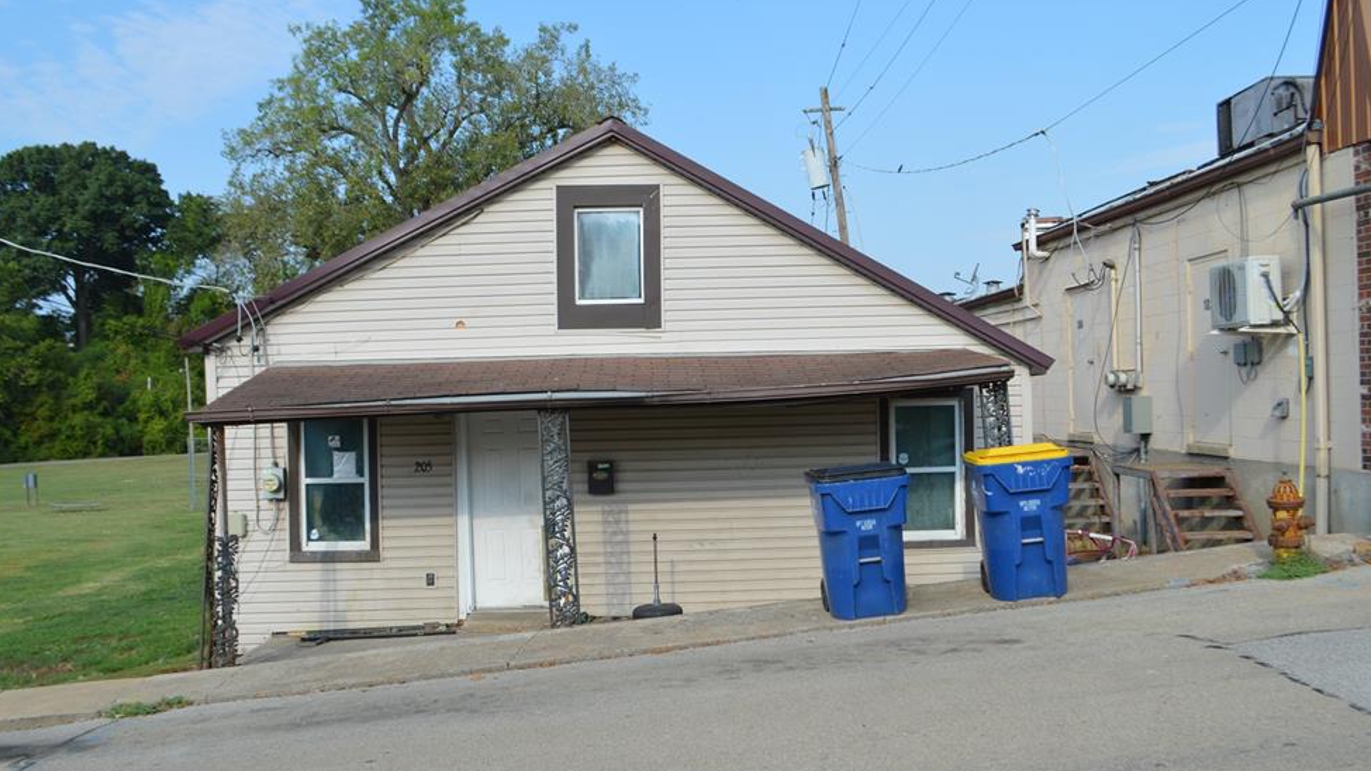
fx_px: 1200
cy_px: 404
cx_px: 662
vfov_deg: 35.6
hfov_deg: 59.5
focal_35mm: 33
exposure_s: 1/250
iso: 100
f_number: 7.1
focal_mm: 20
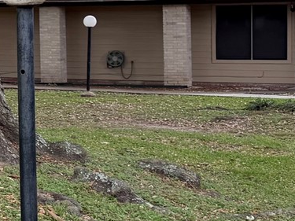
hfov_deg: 13.3
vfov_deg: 11.2
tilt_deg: +0.9
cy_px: 13
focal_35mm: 131
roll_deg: +0.7
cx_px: -260
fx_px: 1116
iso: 80
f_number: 1.78
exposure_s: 1/284
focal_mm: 6.76
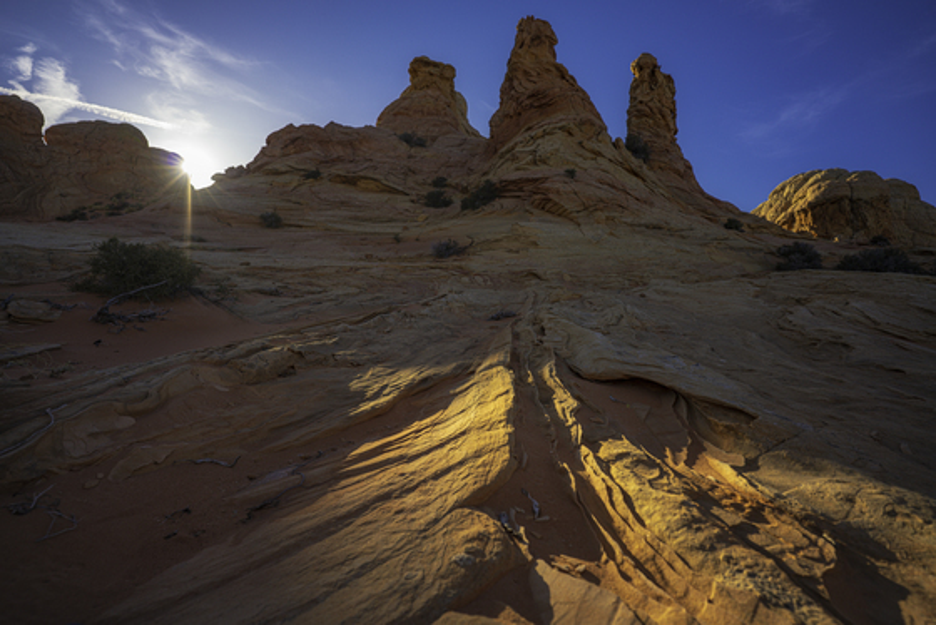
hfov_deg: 83.9
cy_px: 312
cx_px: 468
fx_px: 520
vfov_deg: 62.0
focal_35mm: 20
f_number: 4
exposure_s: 1/1600
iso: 200
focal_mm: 20
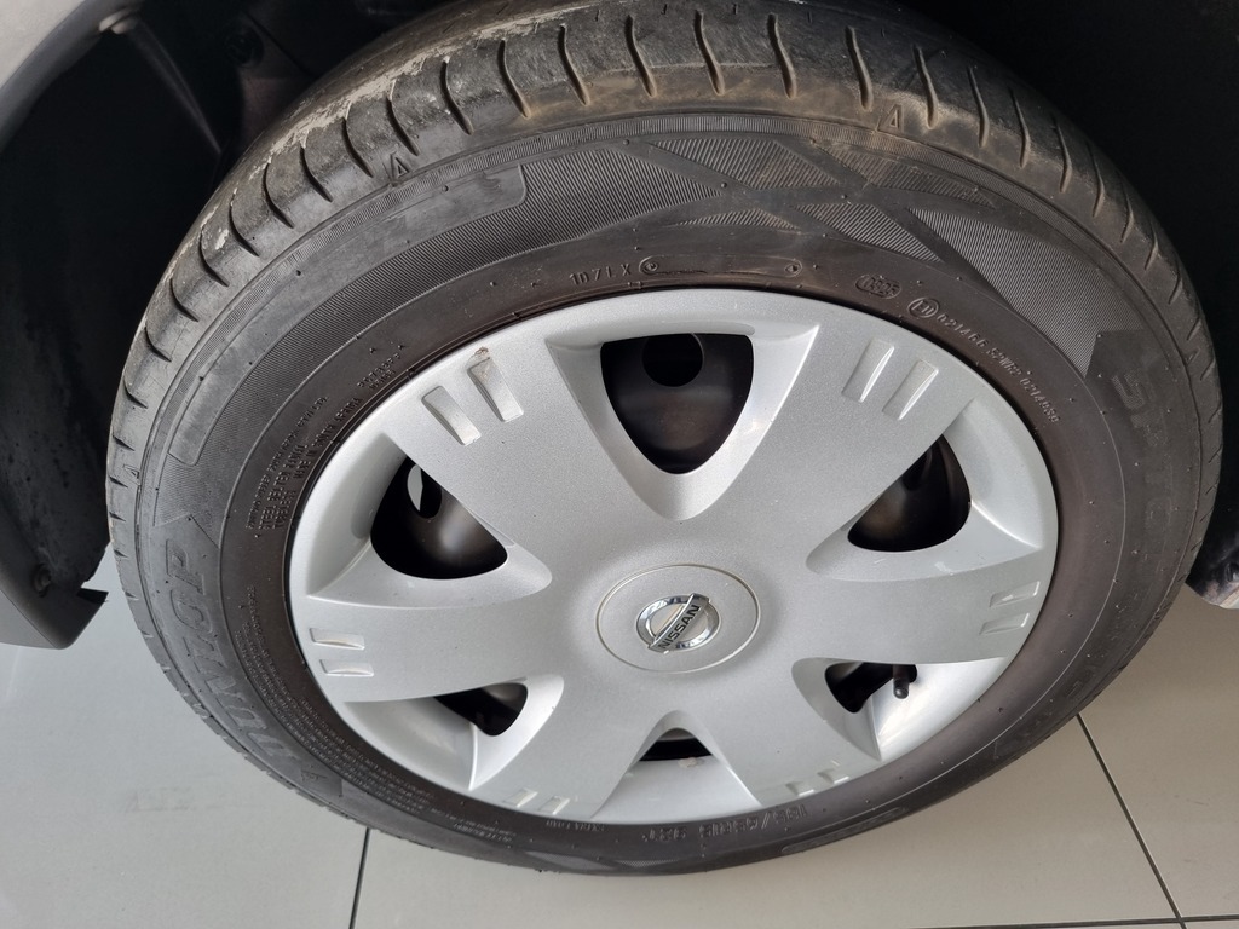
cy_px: 464
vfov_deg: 53.1
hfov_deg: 67.3
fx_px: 931
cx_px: 620
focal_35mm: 26
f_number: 1.8
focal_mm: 5.4
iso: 80
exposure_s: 1/100
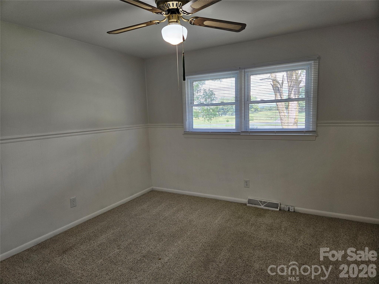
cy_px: 142
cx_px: 190
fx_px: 252
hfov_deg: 73.9
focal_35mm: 23
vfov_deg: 58.9
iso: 100
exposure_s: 1/120
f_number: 1.8
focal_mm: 5.4
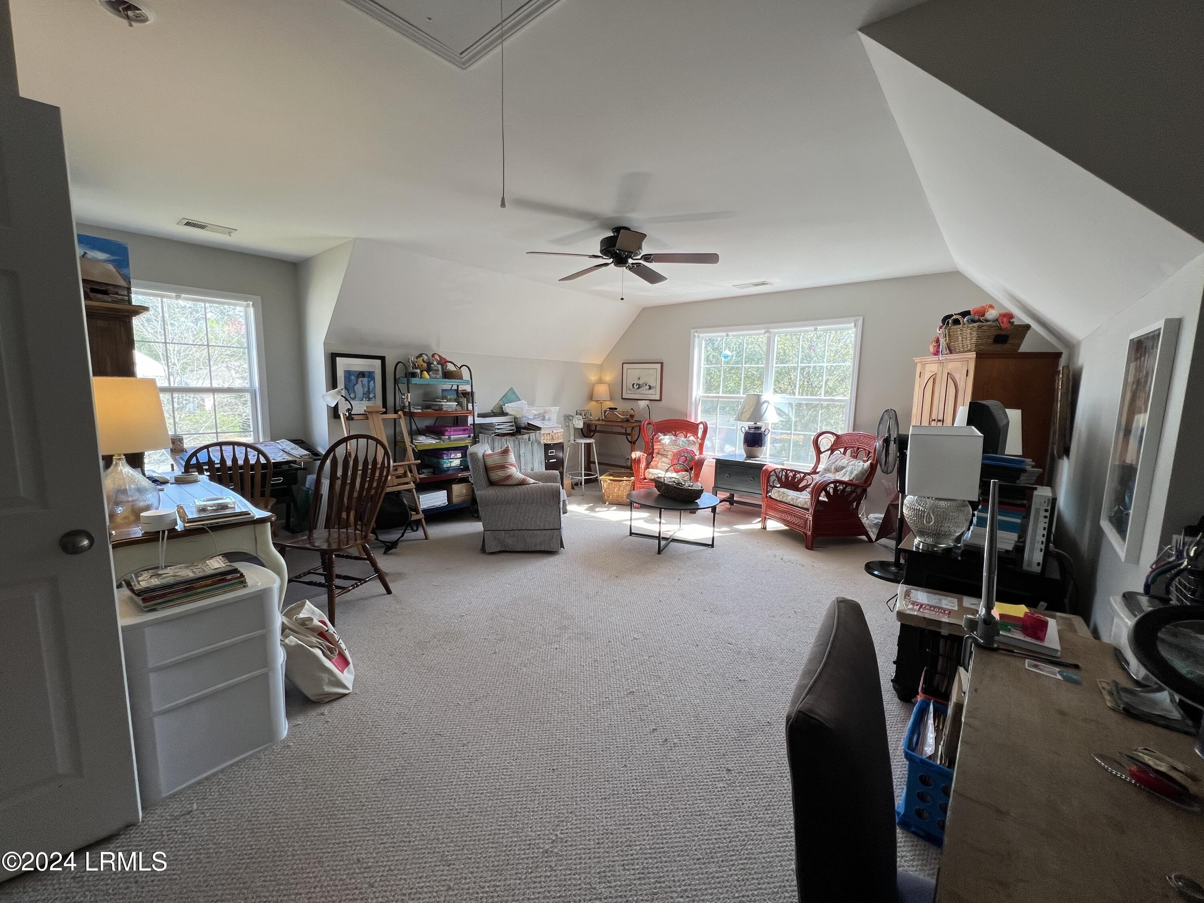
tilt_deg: -7.6
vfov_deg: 89.9
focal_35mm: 13
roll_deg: -1.1
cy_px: 452
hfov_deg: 106.2
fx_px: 452
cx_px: 602
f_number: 1.8
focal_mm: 1.57
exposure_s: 1/120
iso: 50
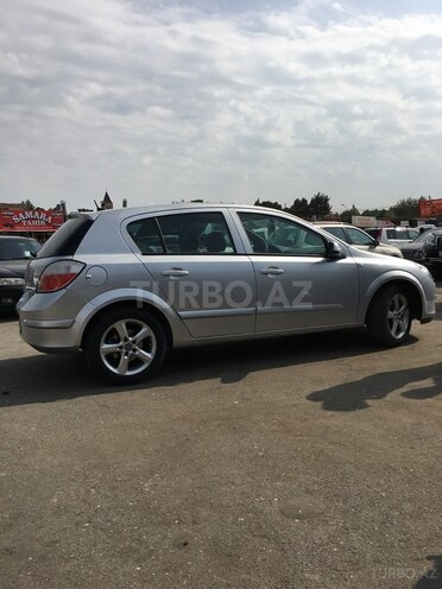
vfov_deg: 61.7
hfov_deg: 48.2
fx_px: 494
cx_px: 221
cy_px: 294
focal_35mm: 29
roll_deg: +1.9
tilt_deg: -4.5
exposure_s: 1/2747
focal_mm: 4.15
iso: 25
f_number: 2.2
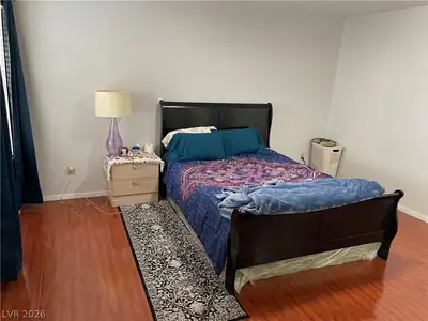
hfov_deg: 69.4
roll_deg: -3.3
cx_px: 214
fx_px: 309
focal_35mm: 25
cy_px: 160
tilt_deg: -16.3
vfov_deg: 54.9
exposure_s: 1/60
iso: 200
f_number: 1.6
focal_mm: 5.1
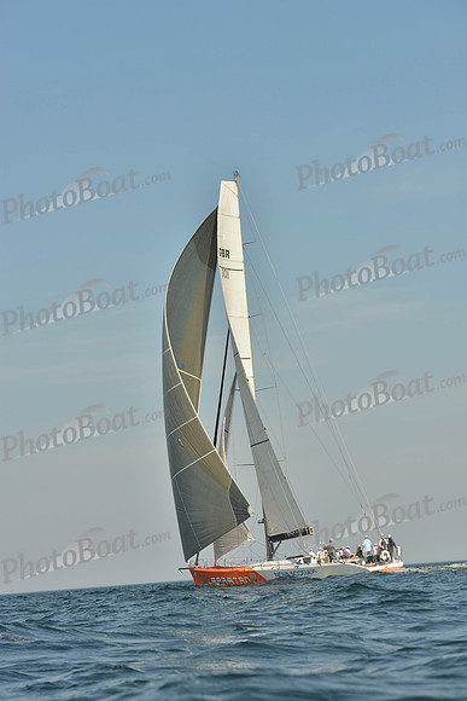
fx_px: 1847
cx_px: 234
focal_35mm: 95
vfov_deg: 21.5
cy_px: 350
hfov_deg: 14.4
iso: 200
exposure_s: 1/1000
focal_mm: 95
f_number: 9
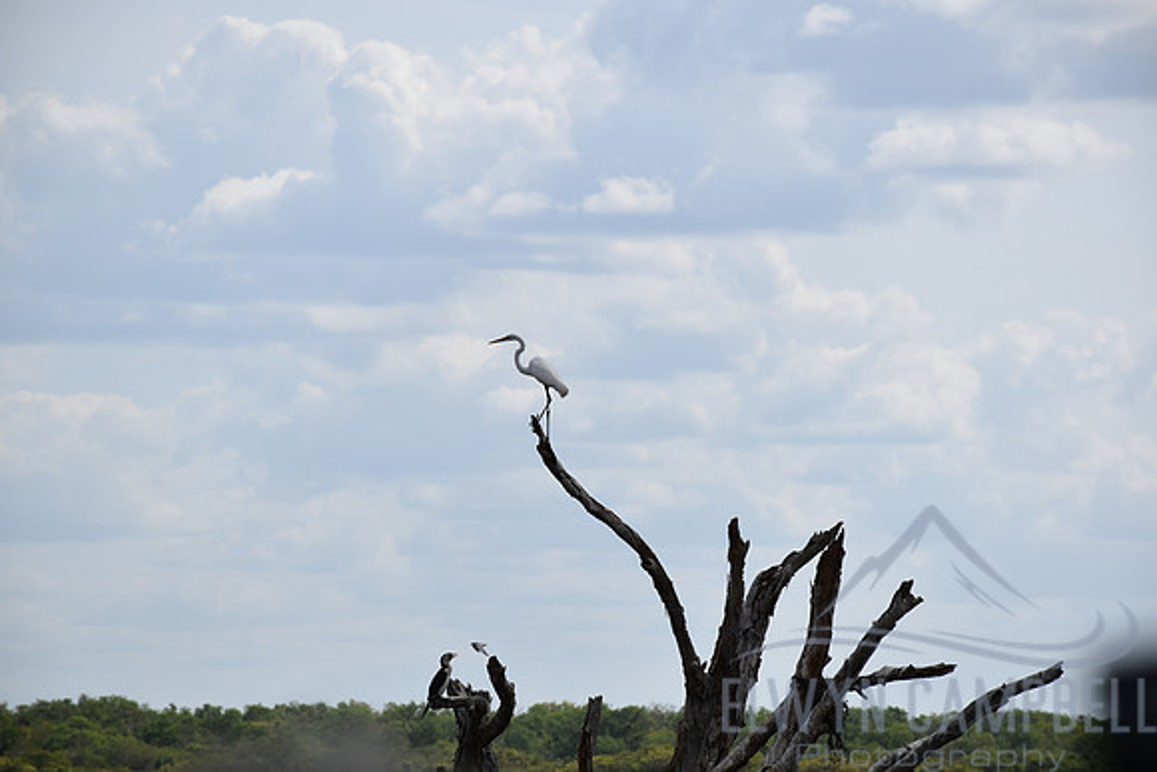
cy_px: 386
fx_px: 6750
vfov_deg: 6.5
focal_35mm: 210
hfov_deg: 9.8
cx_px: 578
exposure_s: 1/1000
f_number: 8
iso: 200
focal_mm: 140
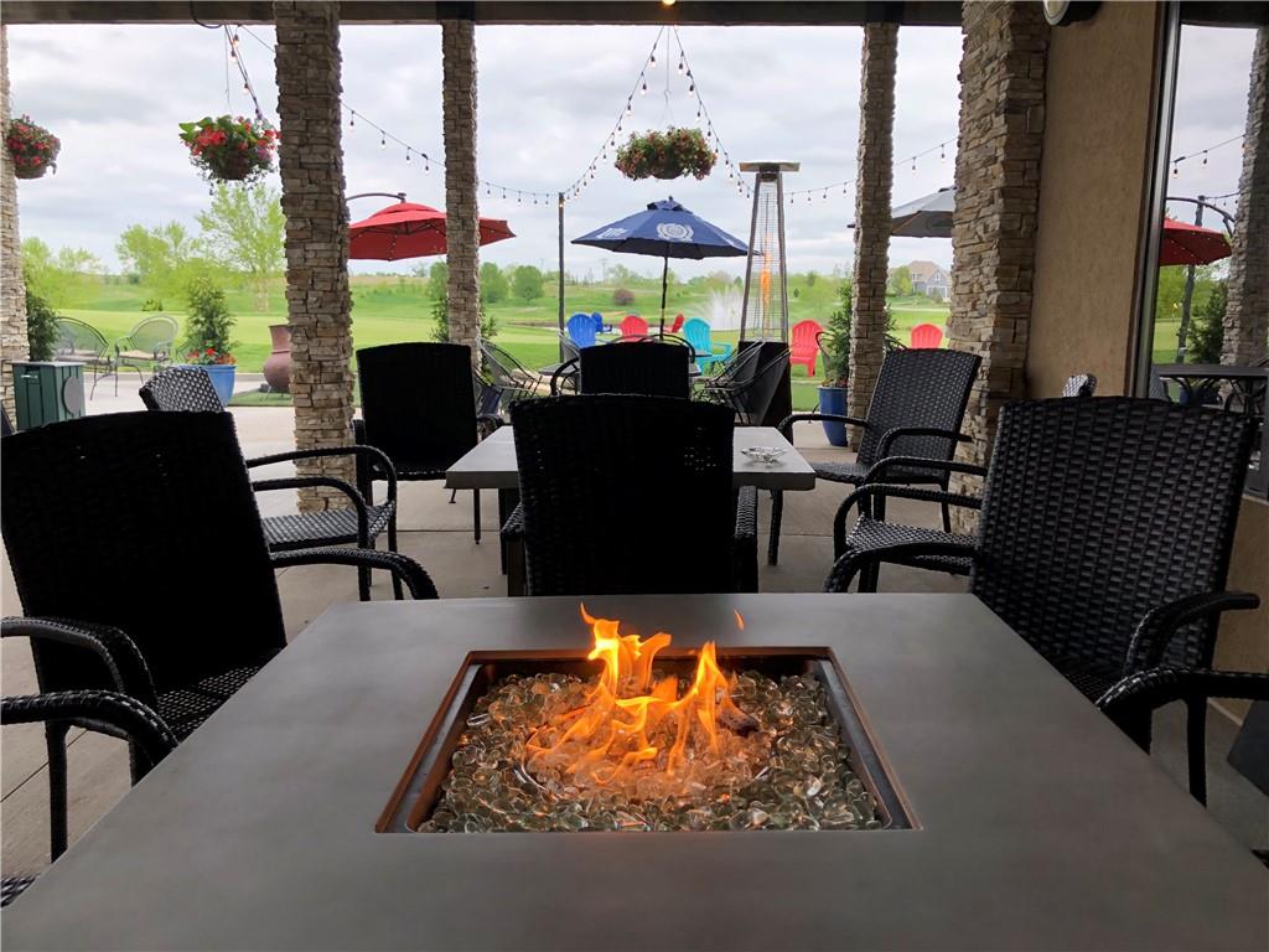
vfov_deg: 49.7
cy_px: 476
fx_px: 1026
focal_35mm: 28
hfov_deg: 63.4
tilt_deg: -9.7
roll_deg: -0.4
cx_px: 634
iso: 20
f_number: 1.8
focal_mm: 3.99
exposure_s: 1/158
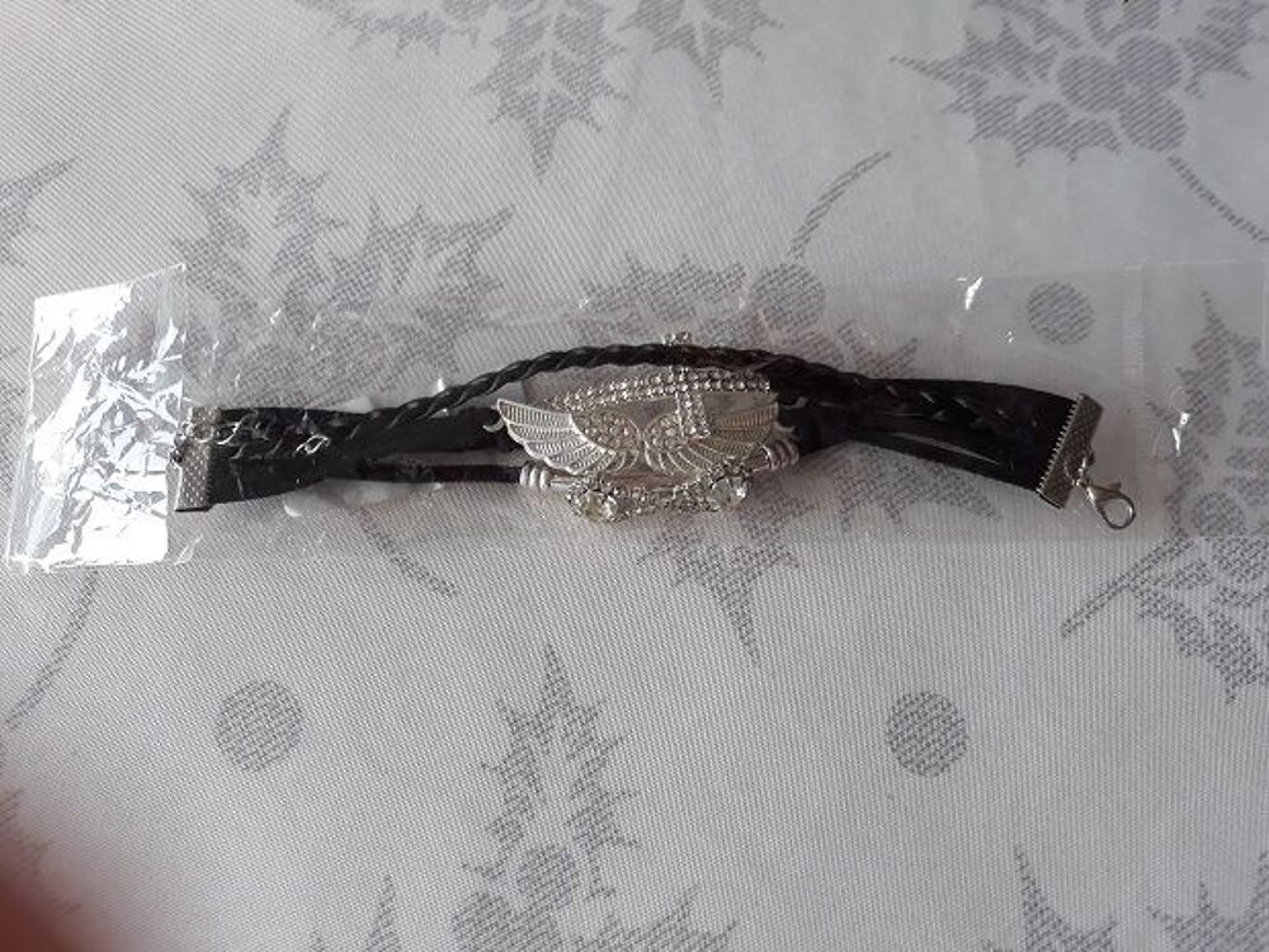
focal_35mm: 27
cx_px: 634
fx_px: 990
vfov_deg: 51.4
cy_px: 476
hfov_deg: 65.3
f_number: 1.7
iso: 64
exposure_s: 1/50
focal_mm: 3.71
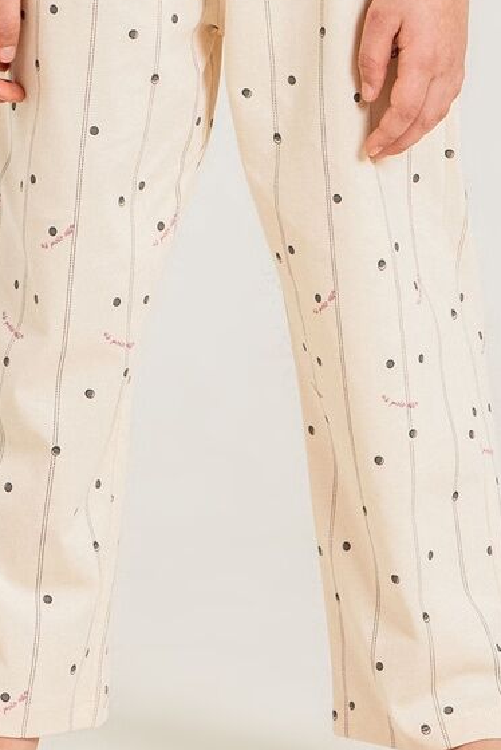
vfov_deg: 5.4
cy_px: -208
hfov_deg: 3.6
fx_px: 7901
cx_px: 237
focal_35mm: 379
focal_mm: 79
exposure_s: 1/160
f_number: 8
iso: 200
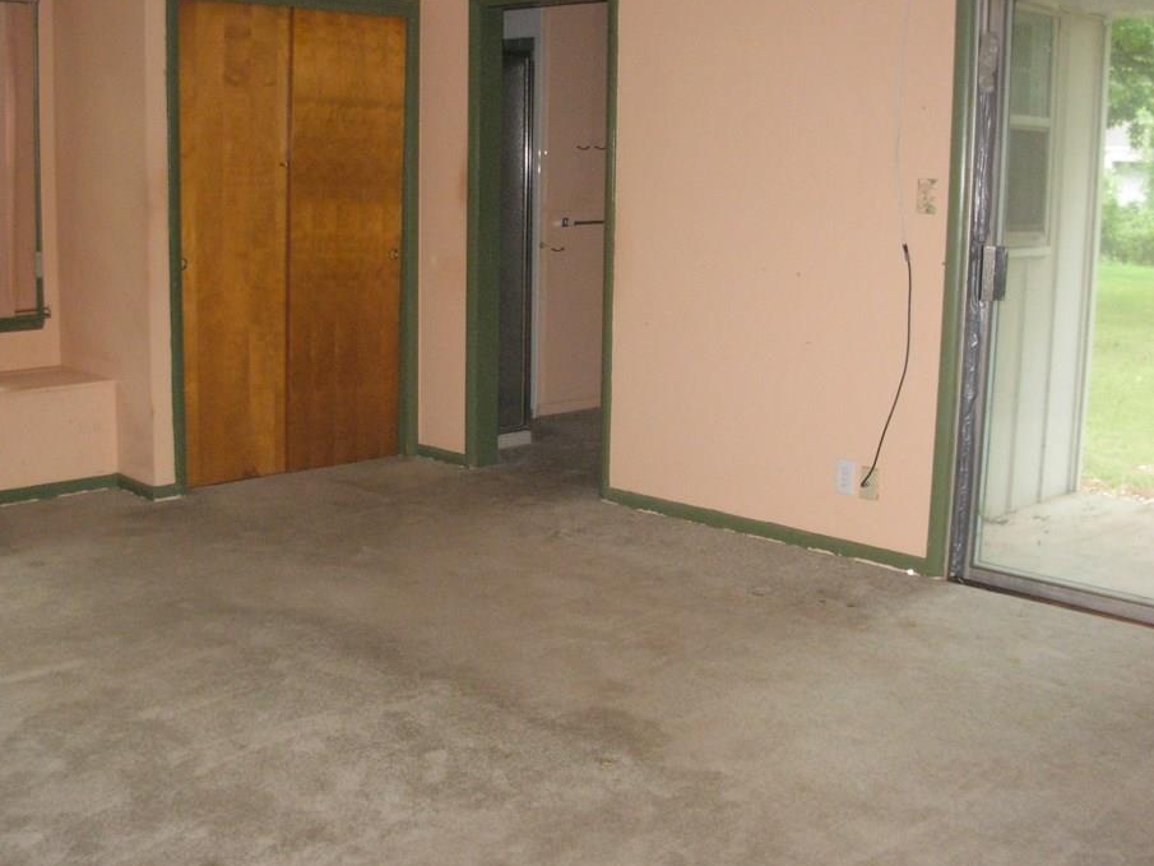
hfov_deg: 43.8
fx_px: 1434
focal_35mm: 43
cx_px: 520
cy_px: 393
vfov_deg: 33.6
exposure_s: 1/161
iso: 400
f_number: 2.9
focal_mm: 6.3
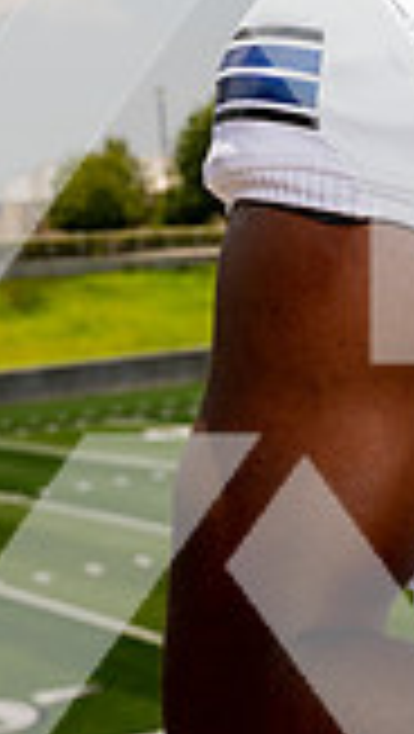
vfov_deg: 16.7
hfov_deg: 9.3
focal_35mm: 127
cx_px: 634
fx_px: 2472
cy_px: 128
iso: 100
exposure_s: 1/250
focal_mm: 34
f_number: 7.1
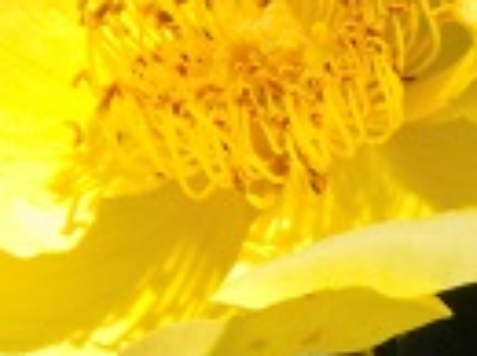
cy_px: 44
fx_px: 18211
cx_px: 279
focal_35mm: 1324
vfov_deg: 1.1
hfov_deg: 1.5
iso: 80
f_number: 5.9
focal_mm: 63.7
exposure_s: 1/320
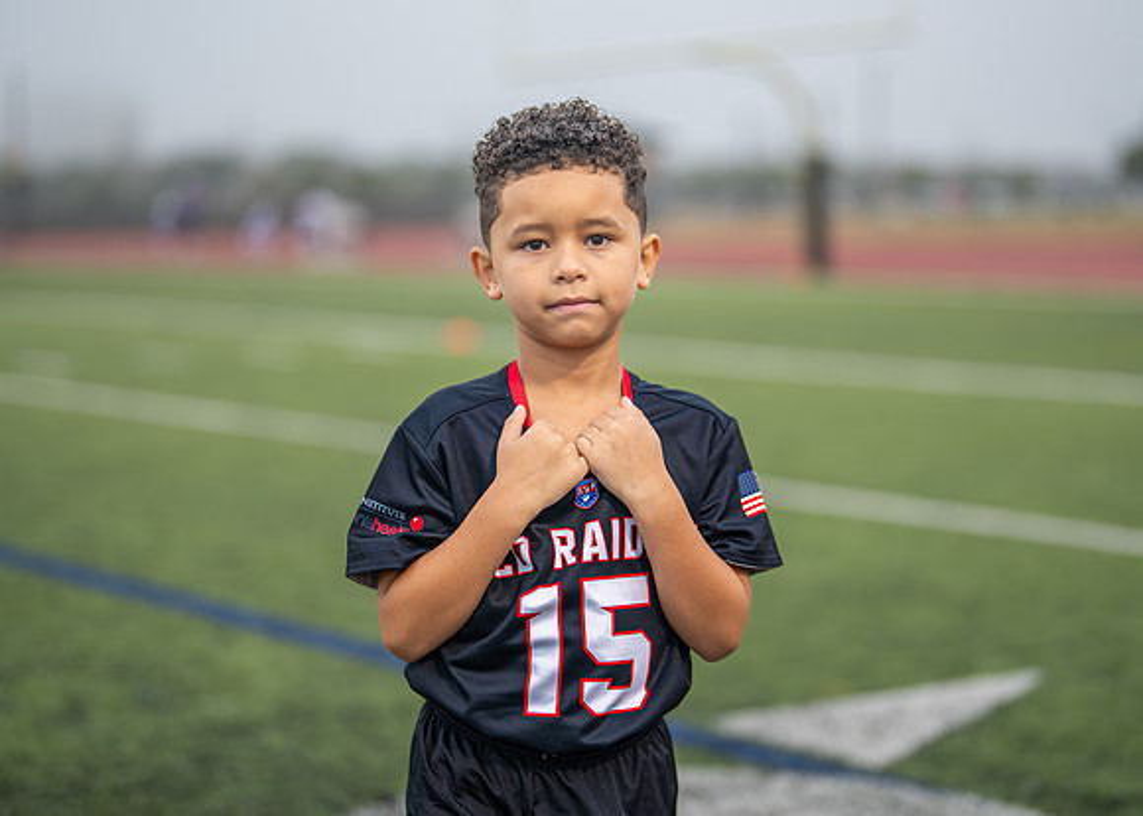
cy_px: 373
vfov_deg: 22.1
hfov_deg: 30.7
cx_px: 604
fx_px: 2084
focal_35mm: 64
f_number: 1.2
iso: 100
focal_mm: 50
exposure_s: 1/500
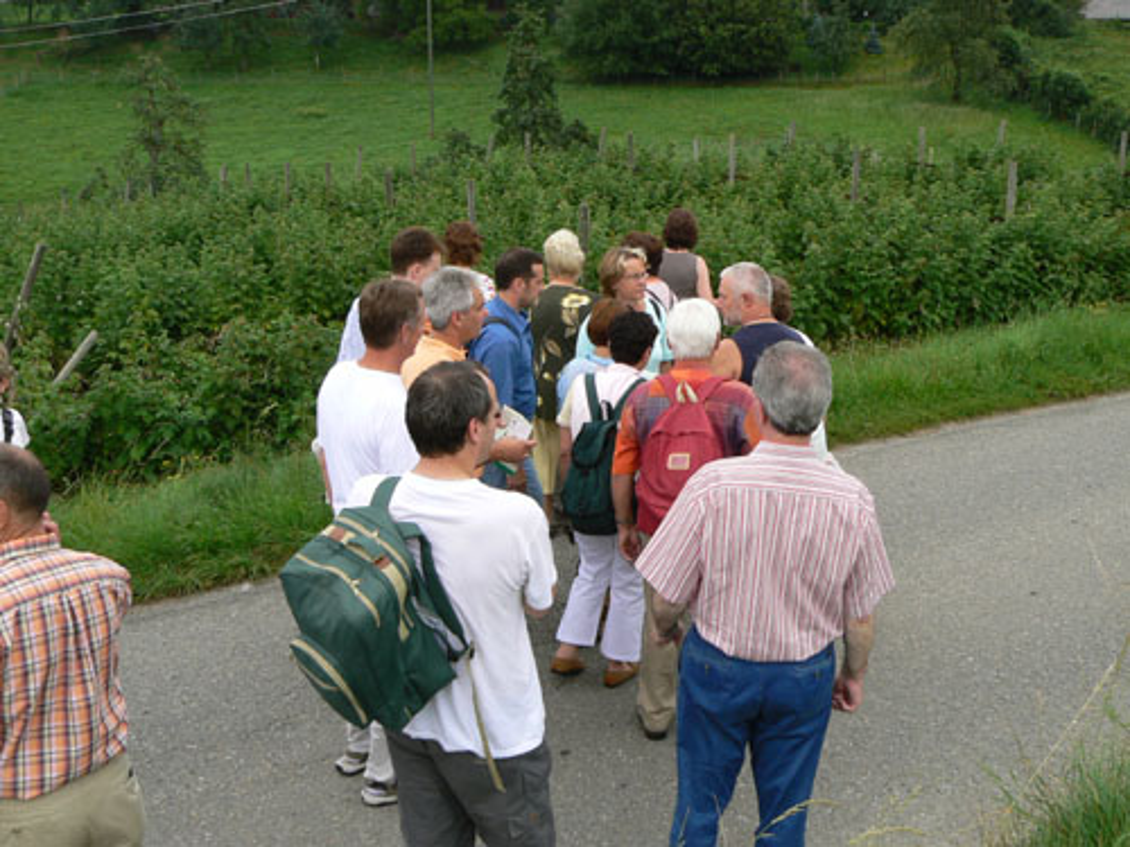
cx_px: 565
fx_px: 1175
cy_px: 424
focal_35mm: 36
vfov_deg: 39.7
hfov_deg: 51.4
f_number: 5.6
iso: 80
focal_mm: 6
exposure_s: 1/250
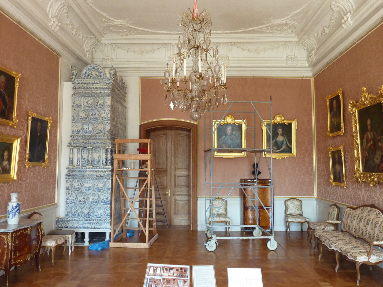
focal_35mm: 28
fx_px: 310
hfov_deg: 63.5
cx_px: 190
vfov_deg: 49.7
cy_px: 149
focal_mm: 4.1
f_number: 3.3
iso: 250
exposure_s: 1/30
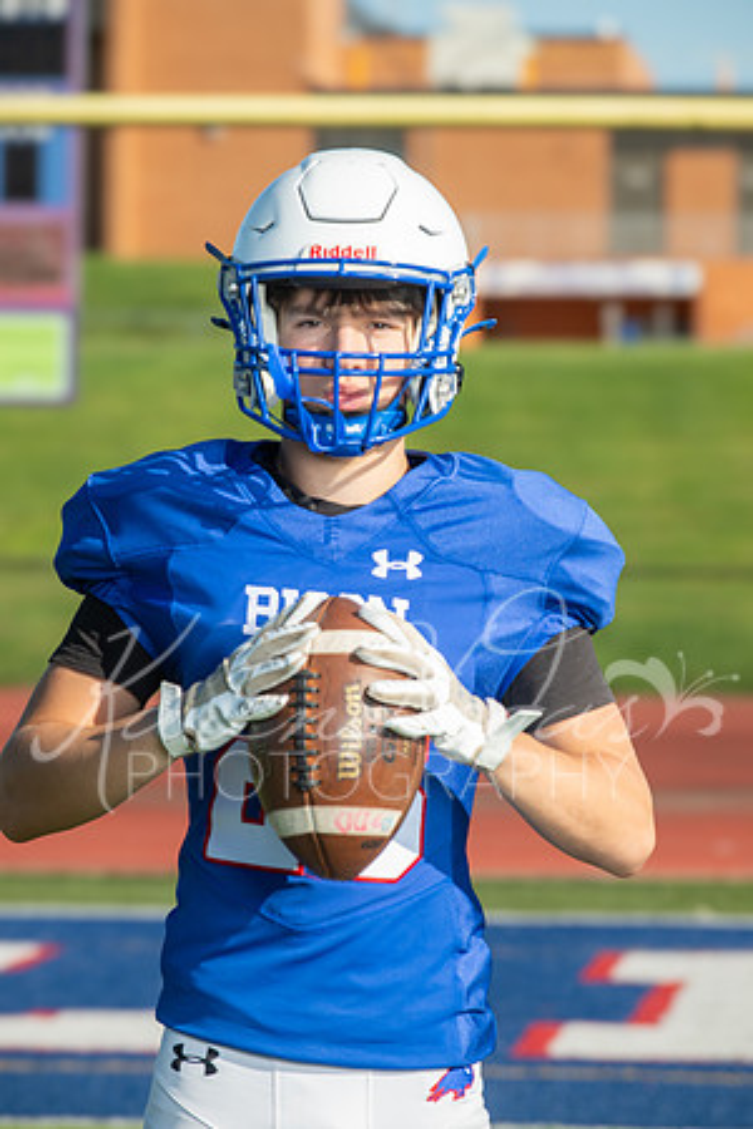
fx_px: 6275
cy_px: 564
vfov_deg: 10.3
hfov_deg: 6.9
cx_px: 376
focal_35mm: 200
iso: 100
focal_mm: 200
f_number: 8
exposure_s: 1/250
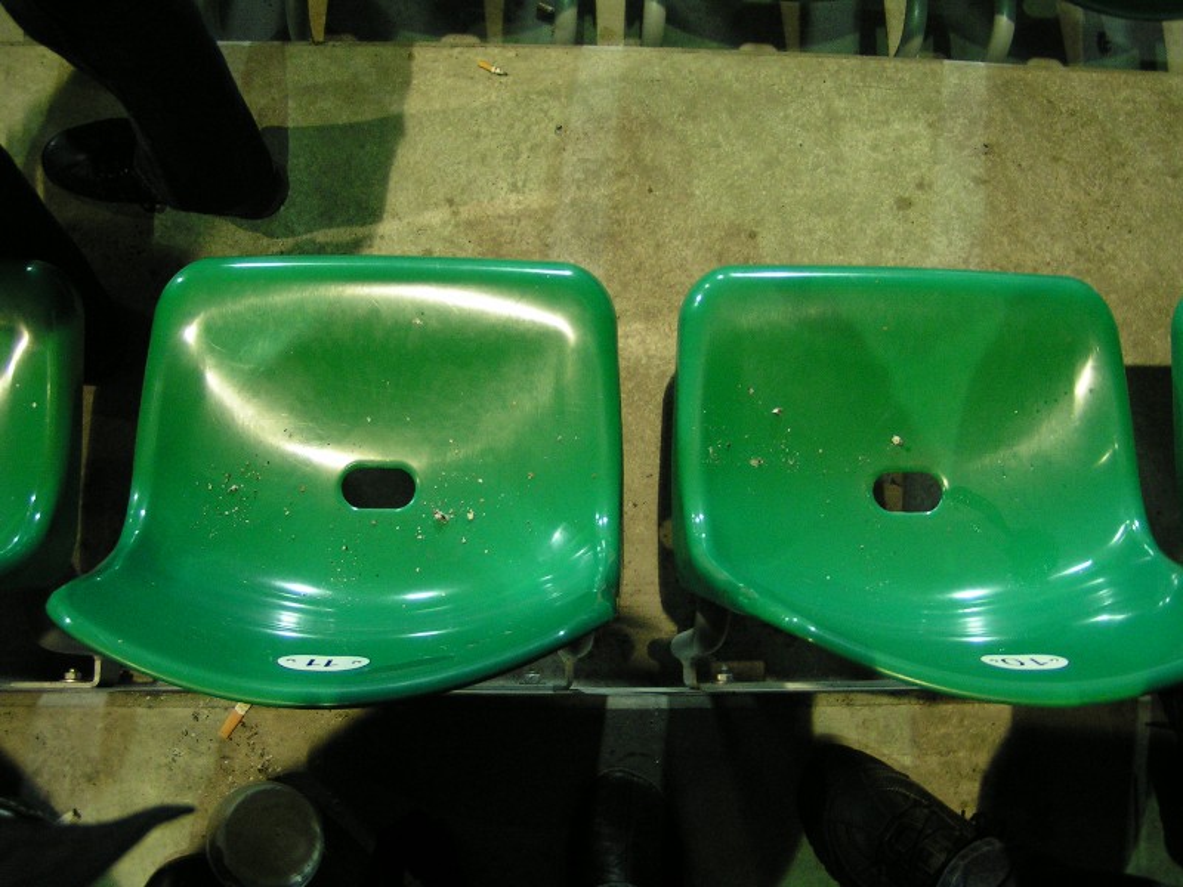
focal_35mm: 38
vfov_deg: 37.7
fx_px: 1299
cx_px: 592
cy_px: 444
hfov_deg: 49.0
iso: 200
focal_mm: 5.8
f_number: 2.8
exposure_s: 1/15
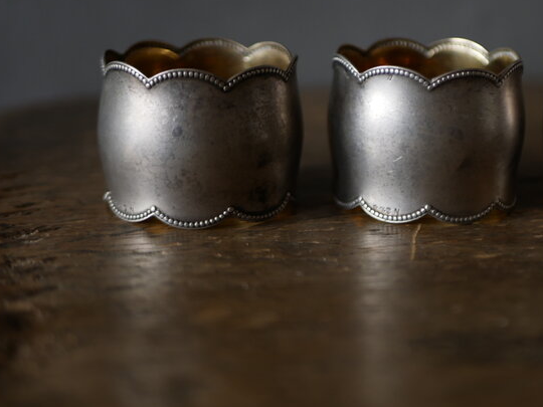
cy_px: 114
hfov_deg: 24.5
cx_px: 404
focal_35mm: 79
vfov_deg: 18.6
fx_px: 1239
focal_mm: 25
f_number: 1.8
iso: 200
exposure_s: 1/125
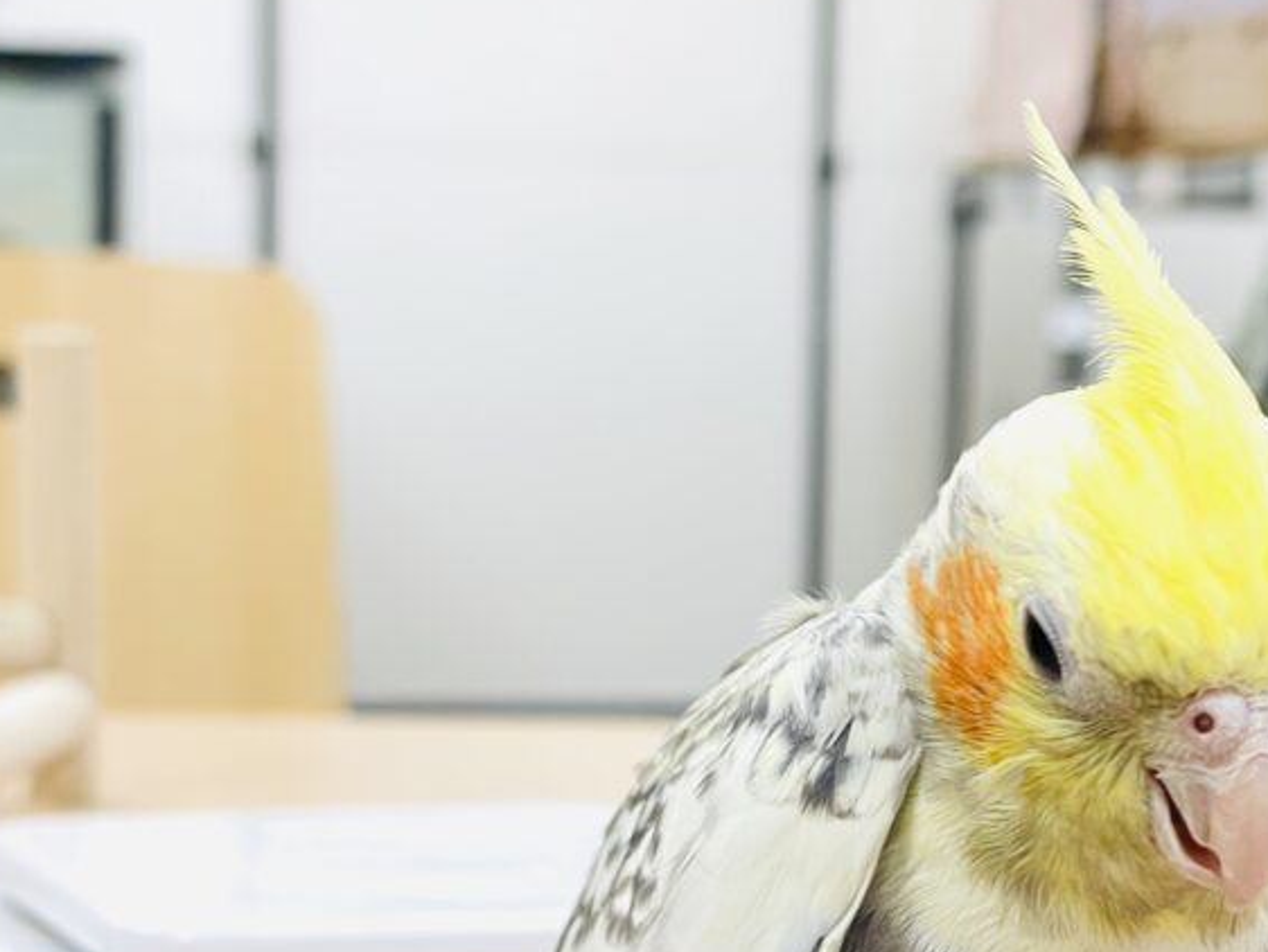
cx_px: 972
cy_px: 803
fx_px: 4068
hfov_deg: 17.6
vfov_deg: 13.3
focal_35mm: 111
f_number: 2
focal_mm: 6
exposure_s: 1/100
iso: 100
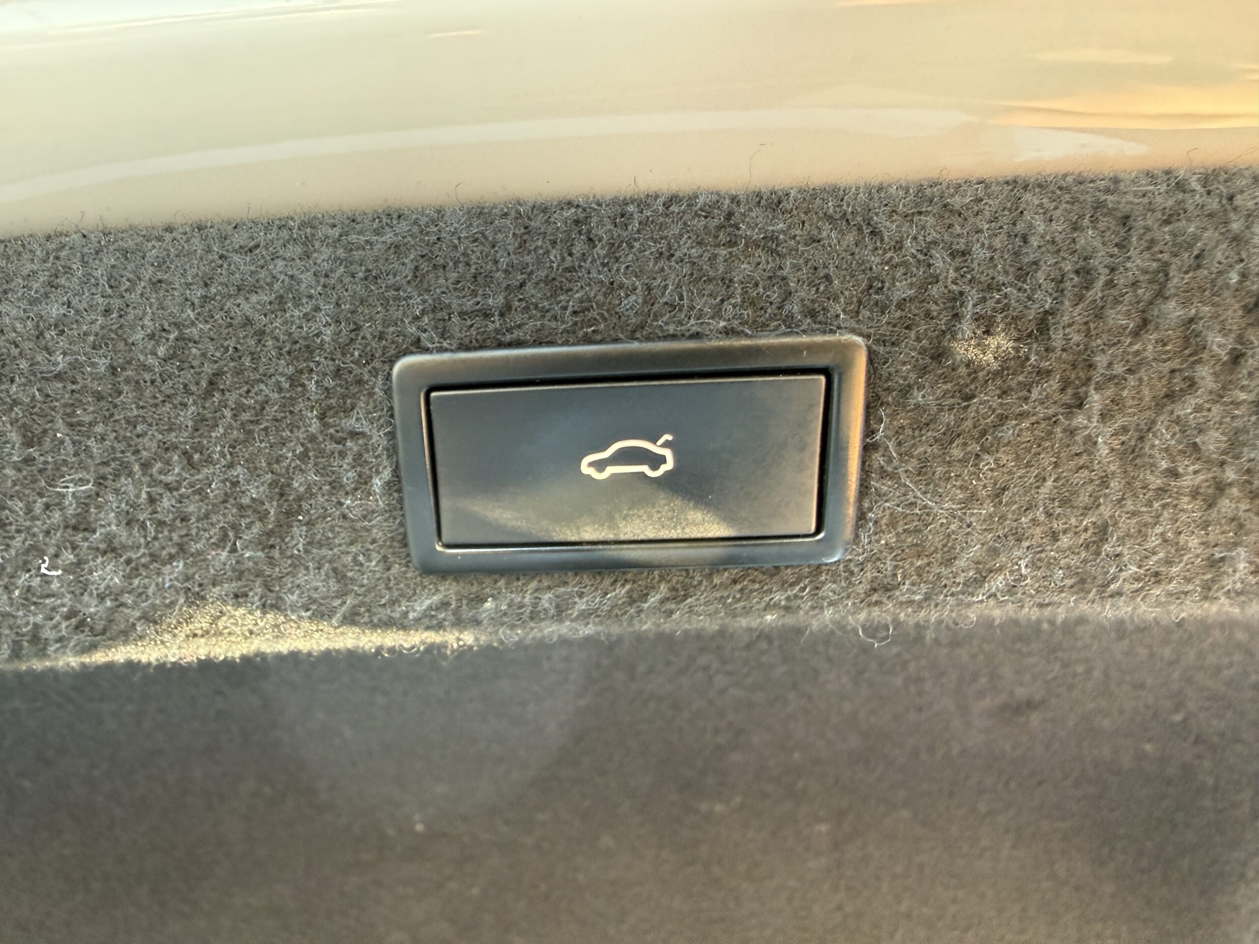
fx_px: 873
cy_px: 472
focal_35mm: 24
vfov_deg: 56.8
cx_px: 630
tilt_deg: +39.9
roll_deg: +3.6
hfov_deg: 71.6
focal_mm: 2.22
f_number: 2.2
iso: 400
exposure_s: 1/86
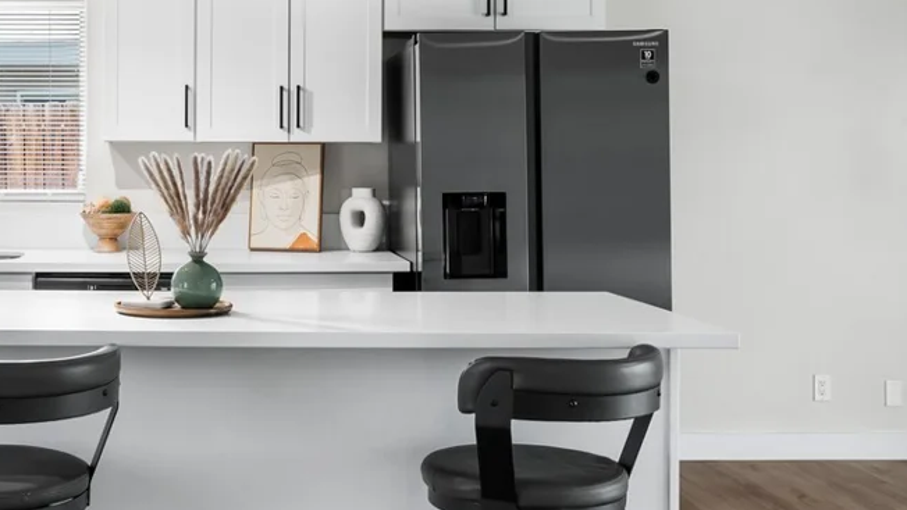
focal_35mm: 51
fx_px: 1227
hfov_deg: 39.3
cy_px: 159
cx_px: 209
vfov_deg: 23.4
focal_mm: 21
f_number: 8
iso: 500
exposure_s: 1/25
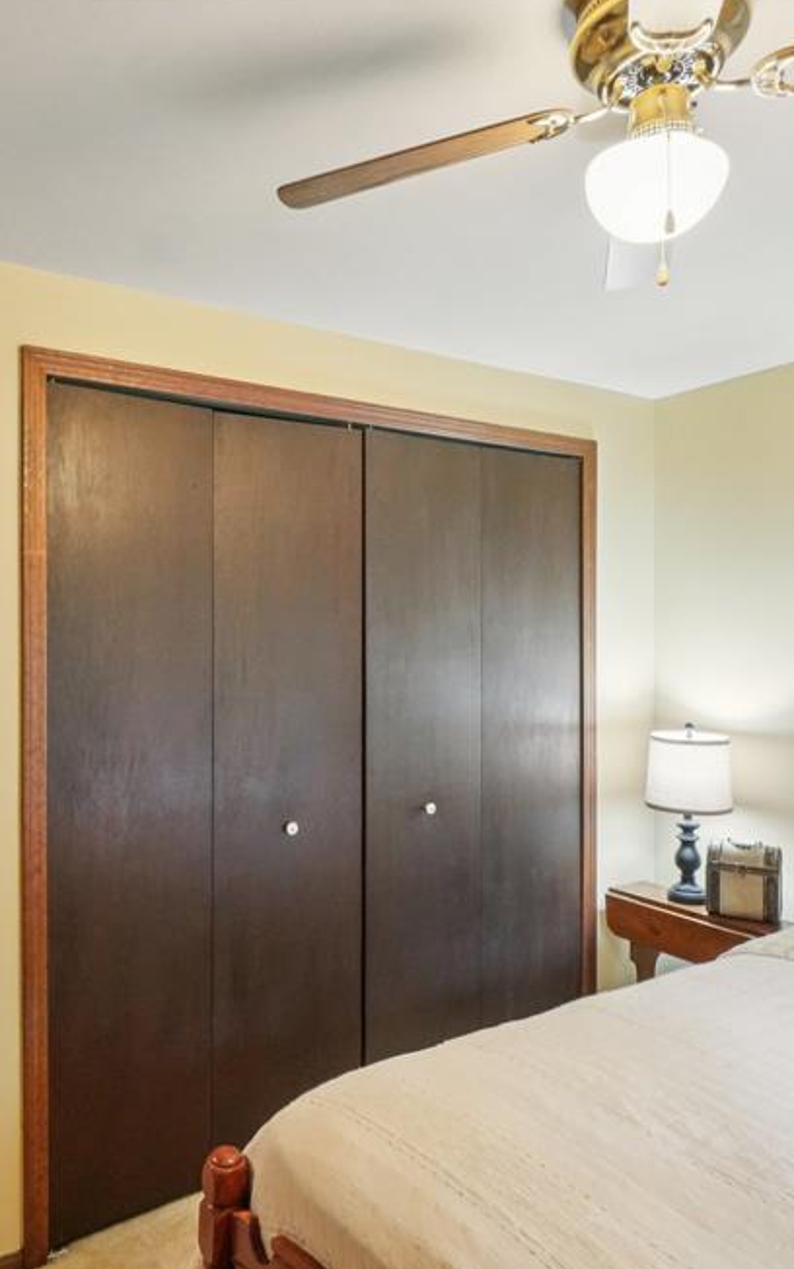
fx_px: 830
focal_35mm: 24
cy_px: 652
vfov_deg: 74.8
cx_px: 280
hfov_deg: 50.4
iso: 3200
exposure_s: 1/30
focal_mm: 10
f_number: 8
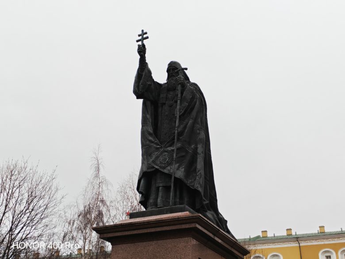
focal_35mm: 48
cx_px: 172
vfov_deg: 30.3
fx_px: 478
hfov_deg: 39.7
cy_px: 130
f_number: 1.9
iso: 500
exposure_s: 1/100
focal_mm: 6.12
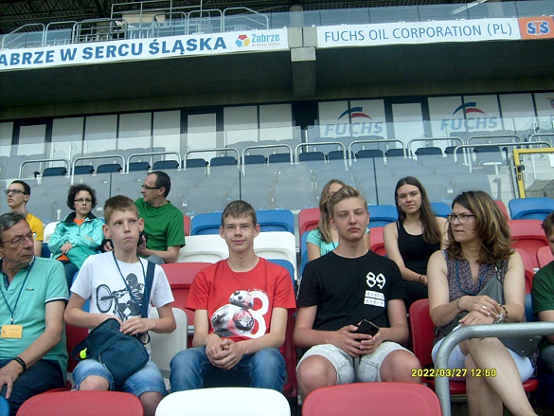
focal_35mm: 35
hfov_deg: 52.6
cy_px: 208
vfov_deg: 40.7
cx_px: 277
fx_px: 560
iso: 80
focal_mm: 5.8
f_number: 7.1
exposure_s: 1/60
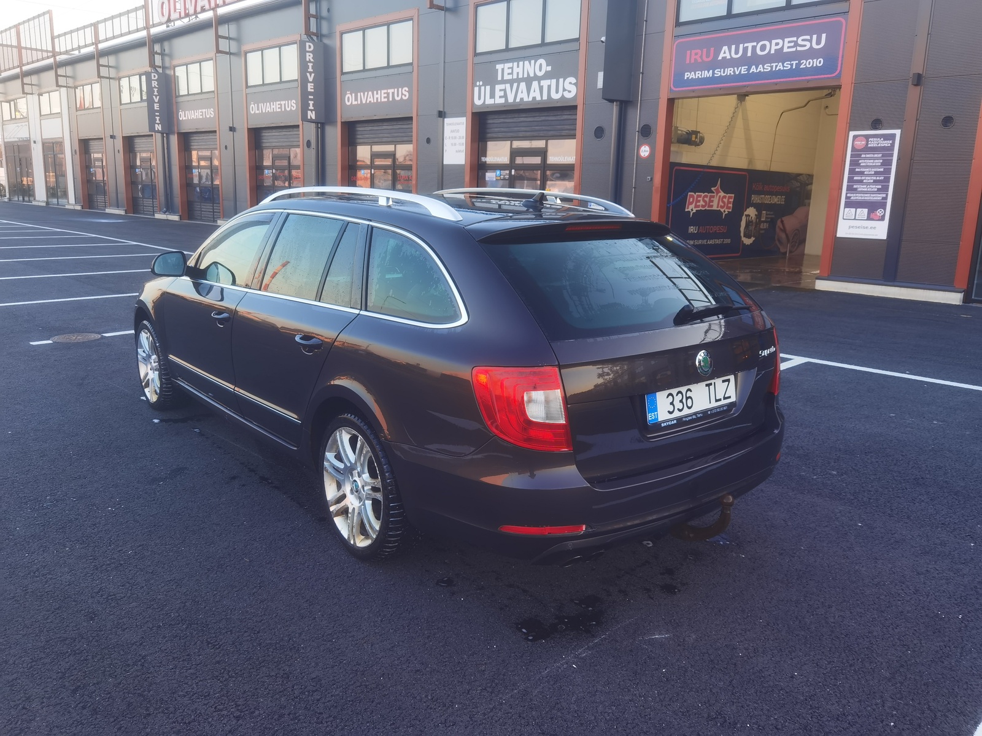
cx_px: 491
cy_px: 368
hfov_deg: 65.3
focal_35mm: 27
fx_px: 766
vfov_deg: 51.4
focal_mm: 6.71
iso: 50
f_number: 1.9
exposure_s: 1/125
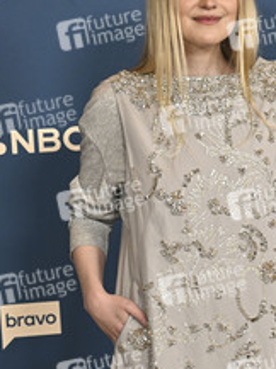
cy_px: 158
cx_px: 226
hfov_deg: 13.1
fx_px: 1194
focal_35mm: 112
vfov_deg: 17.6
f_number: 5.6
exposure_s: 1/320
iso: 2000
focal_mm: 56
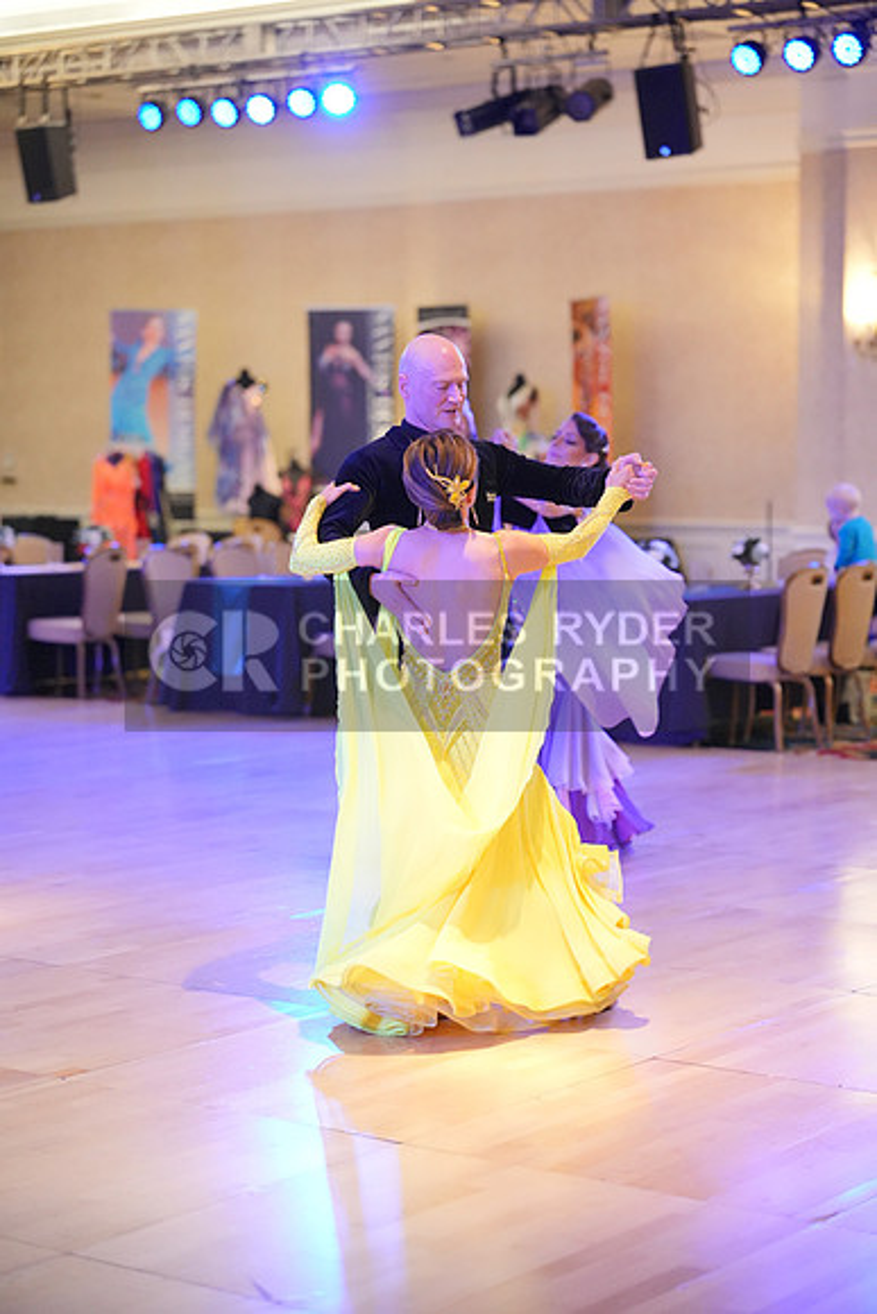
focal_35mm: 73
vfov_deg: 27.7
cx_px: 438
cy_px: 657
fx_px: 2666
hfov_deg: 18.7
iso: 6400
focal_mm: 73
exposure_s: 1/500
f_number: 2
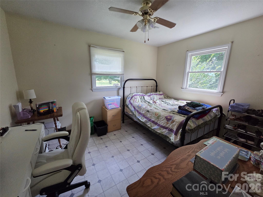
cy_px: 98
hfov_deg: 106.2
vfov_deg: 89.9
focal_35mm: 13
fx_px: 99
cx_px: 132
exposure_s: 1/359
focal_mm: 2.2
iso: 320
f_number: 2.2
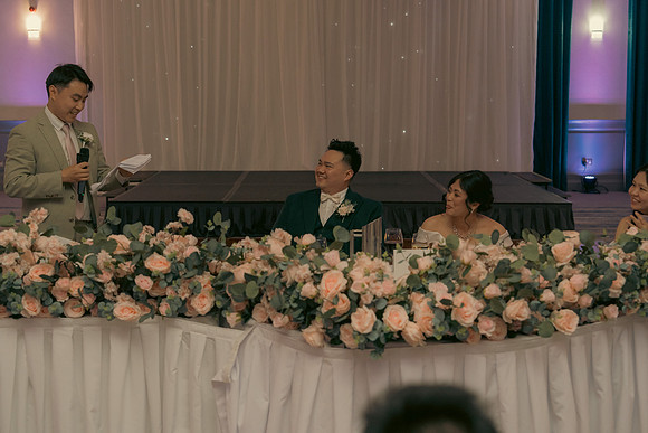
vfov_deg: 24.2
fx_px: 1008
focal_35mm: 56
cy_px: 216
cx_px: 324
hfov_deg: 35.6
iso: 2500
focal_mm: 56
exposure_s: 1/160
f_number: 3.5
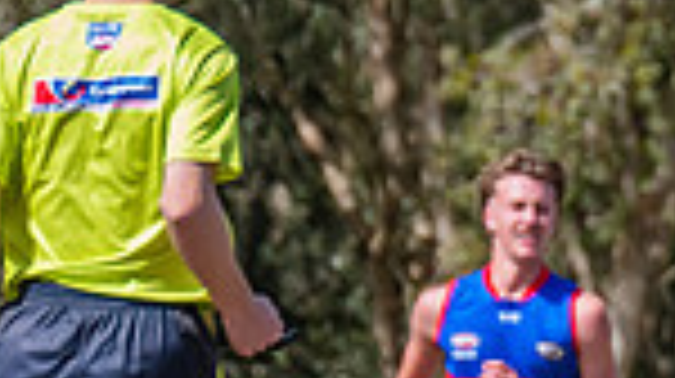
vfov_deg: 0.6
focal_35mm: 1926
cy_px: 125
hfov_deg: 1.1
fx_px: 34435
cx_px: 921
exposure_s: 1/1600
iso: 800
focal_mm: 420
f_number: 8
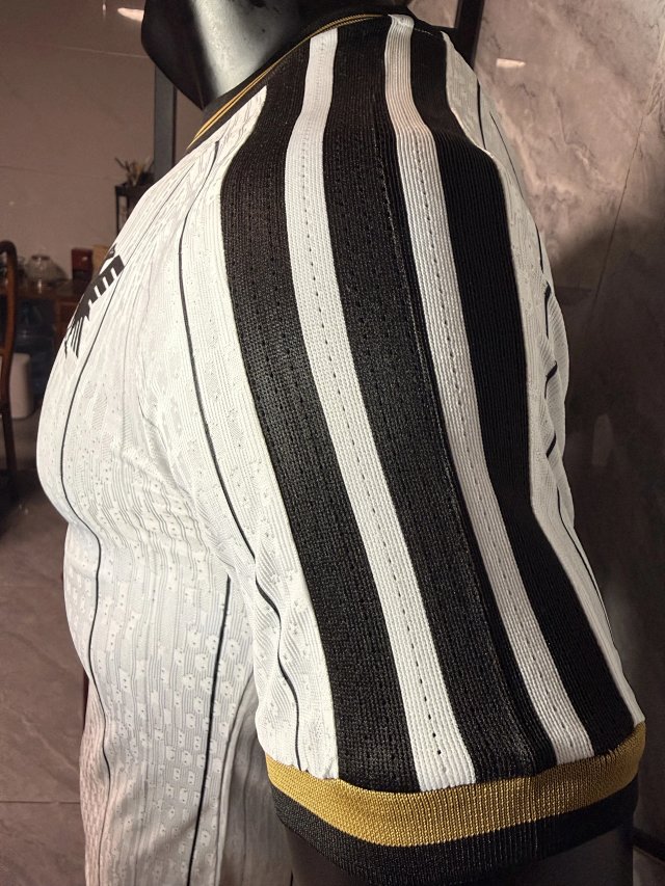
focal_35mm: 24
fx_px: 615
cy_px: 443
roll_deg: -7.2
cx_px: 332
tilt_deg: -20.9
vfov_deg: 71.6
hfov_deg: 56.8
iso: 125
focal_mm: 2.22
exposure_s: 1/100
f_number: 2.2
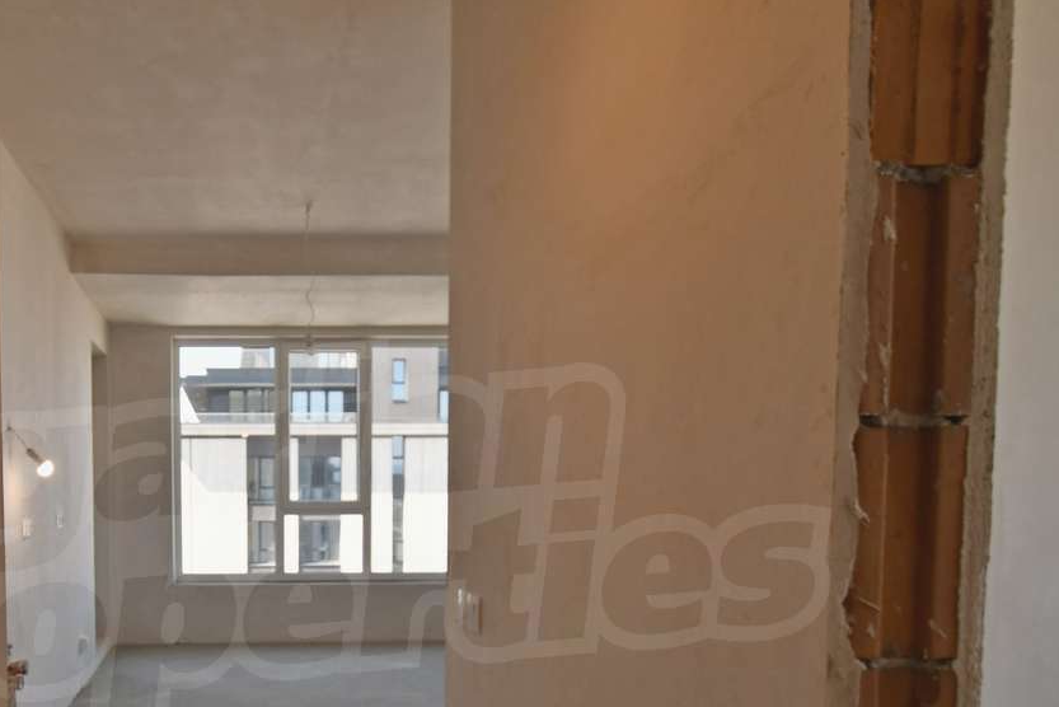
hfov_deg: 61.2
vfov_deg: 45.9
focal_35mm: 27
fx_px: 794
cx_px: 196
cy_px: 551
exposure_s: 1/250
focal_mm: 10
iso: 400
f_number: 5.6
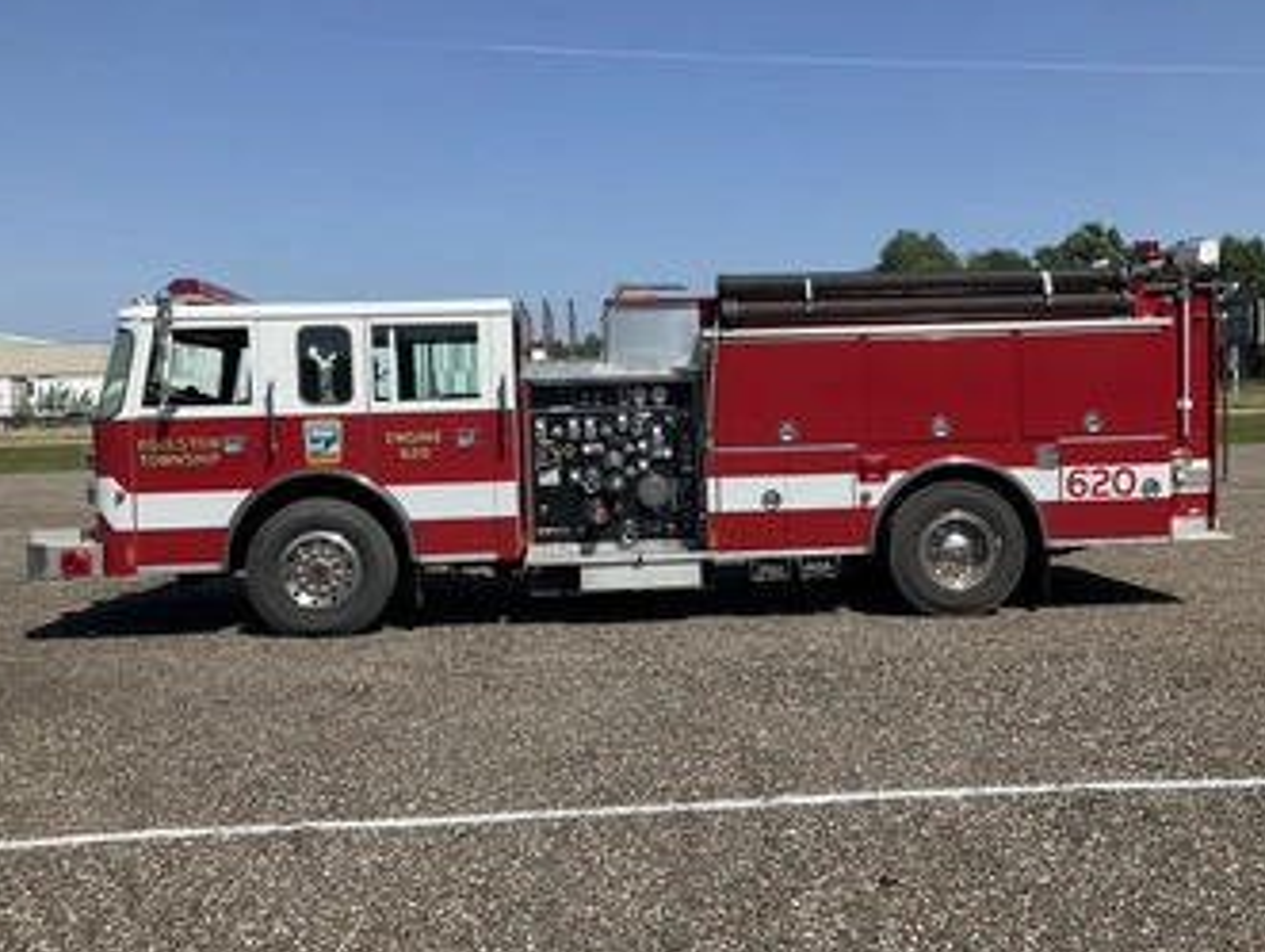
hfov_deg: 52.5
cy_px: 466
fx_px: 1280
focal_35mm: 35
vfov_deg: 40.8
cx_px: 688
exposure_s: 1/2141
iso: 25
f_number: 1.8
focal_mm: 3
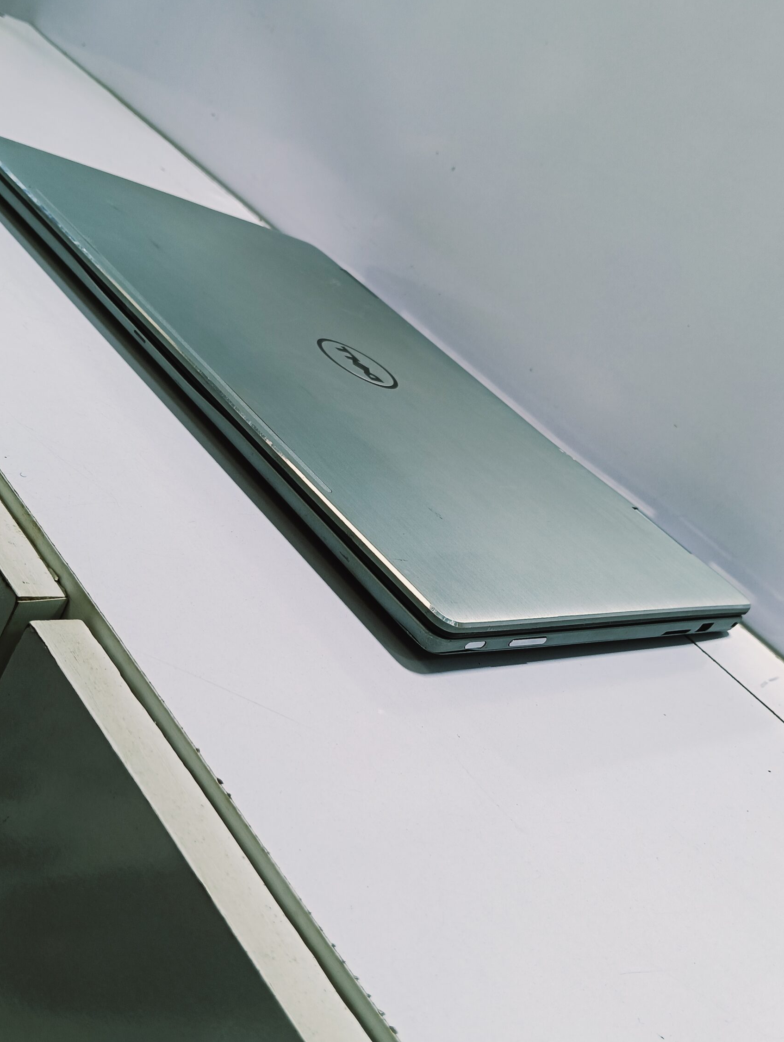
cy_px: 529
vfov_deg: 55.3
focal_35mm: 33
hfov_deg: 43.0
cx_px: 378
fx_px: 994
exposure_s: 1/33.3
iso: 80
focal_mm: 3.98
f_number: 1.8
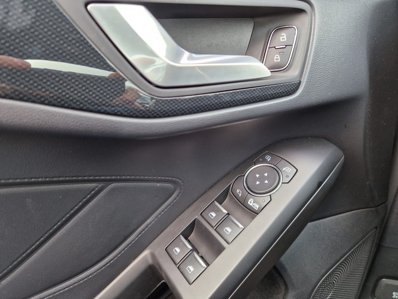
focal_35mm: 23
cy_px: 150
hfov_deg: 73.9
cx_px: 199
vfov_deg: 58.9
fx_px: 264
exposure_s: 1/100
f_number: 1.8
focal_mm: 5.4
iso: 200
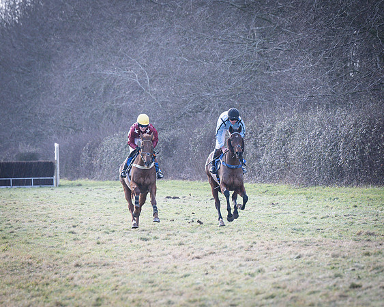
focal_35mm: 300
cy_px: 152
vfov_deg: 5.1
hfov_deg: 6.4
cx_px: 255
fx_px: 3414
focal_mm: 130
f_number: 3.2
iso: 400
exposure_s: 1/1600
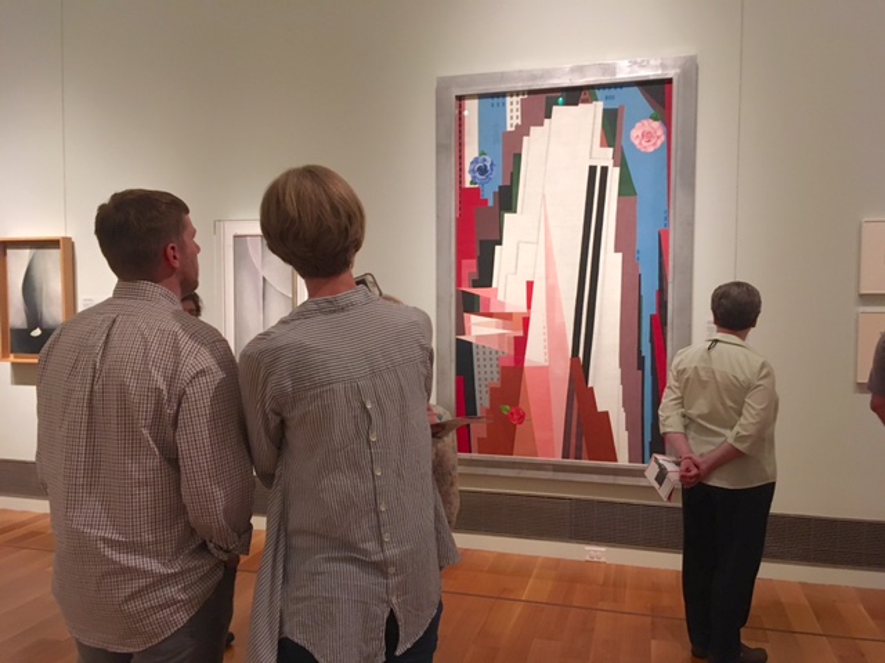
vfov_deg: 48.2
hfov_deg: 61.7
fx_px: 741
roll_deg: -1.0
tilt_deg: -2.8
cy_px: 332
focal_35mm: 29
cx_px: 442
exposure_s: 1/30
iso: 200
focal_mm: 4.15
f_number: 2.2
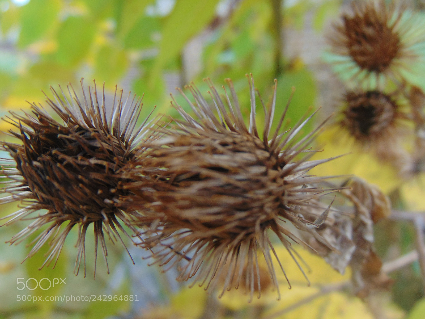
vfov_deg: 42.9
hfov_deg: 55.4
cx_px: 212
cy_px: 160
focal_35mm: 33
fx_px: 405
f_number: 3.2
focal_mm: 5.8
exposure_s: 1/100
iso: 80
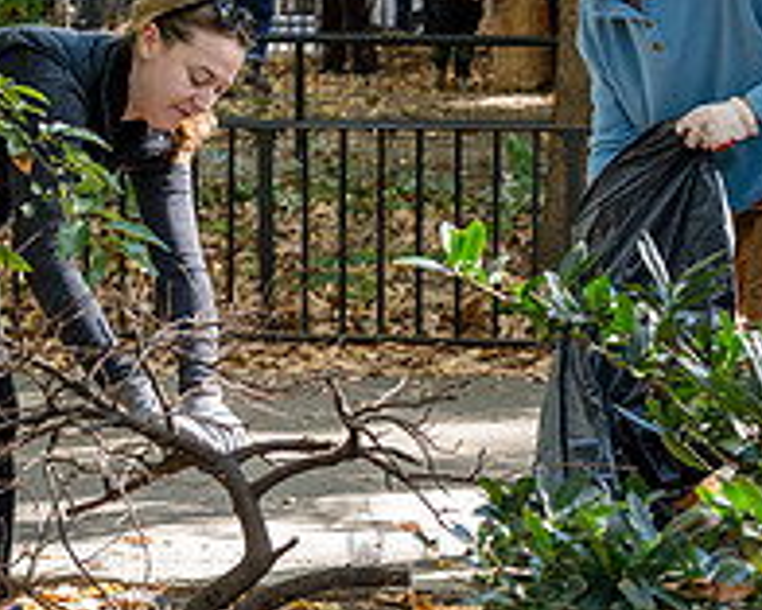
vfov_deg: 11.6
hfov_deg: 14.5
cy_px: 186
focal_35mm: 133
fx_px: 3001
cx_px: 413
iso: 500
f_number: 4
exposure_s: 1/200
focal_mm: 43
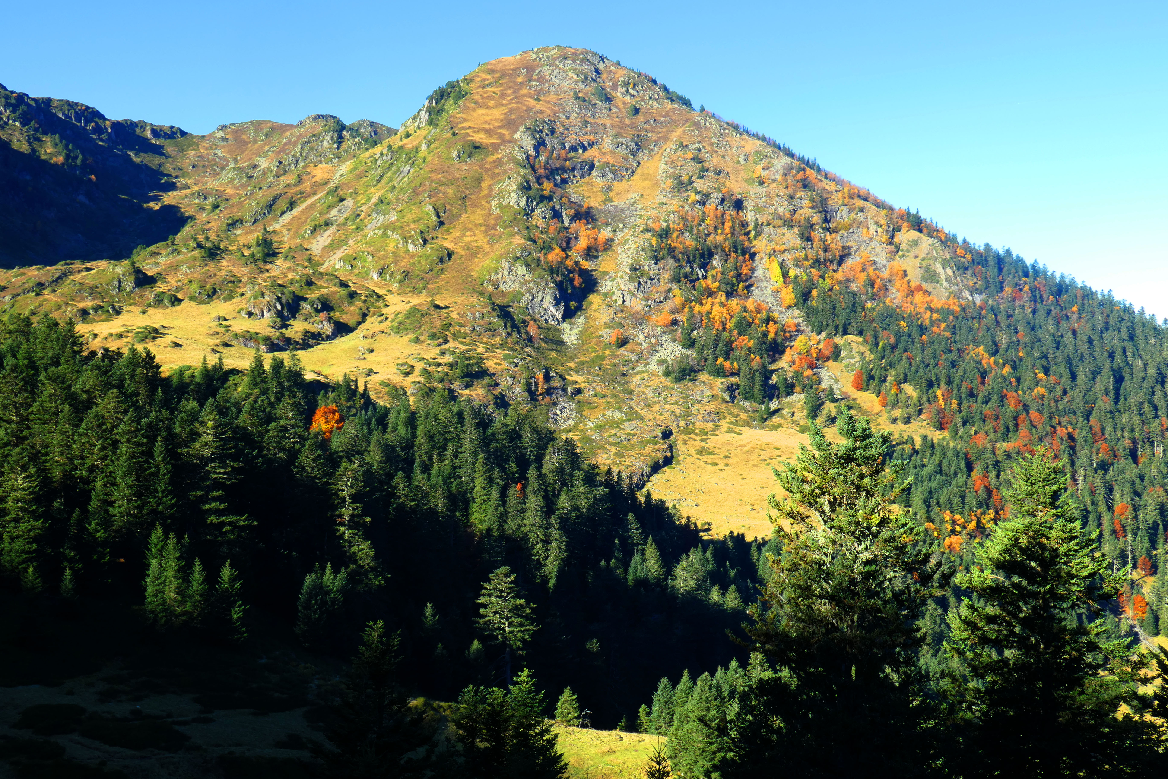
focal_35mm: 37
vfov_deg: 35.9
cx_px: 584
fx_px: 1200
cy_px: 390
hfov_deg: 51.9
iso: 125
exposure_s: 1/80
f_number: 8
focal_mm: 13.4
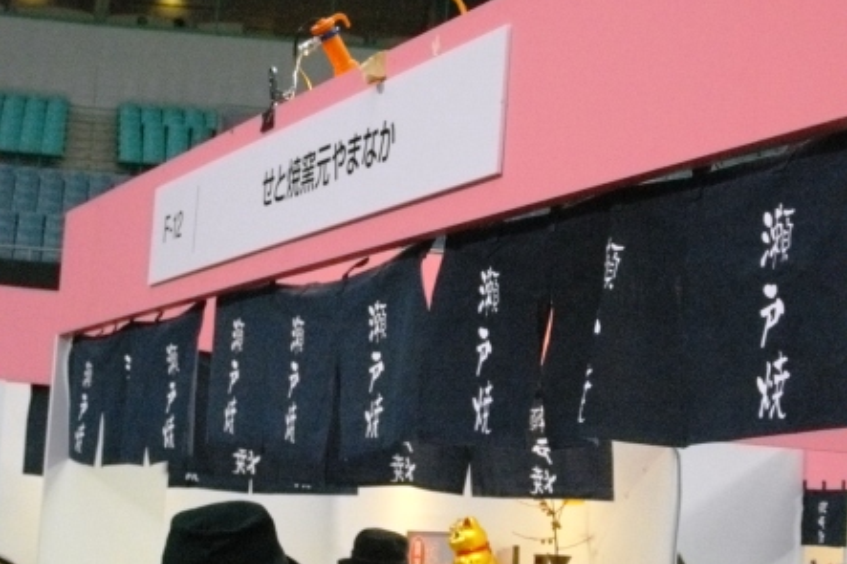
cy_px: 291
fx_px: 2375
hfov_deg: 20.2
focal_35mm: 101
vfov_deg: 13.5
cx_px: 423
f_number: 5.2
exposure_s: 1/100
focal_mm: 17.1
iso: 786
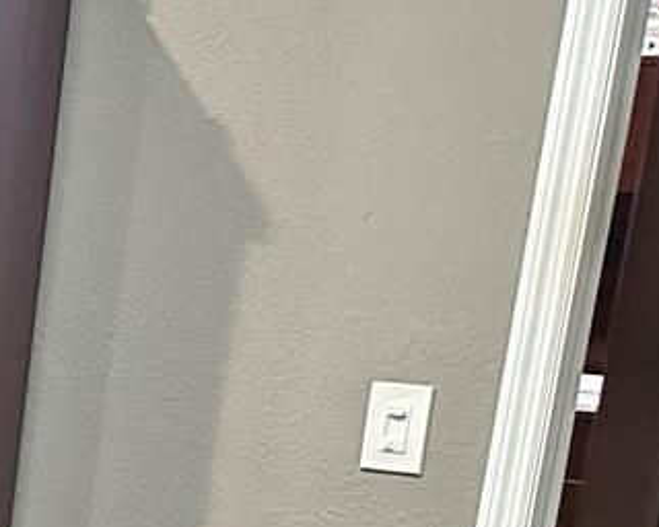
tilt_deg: -16.5
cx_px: -842
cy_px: 739
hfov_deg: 13.1
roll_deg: -0.8
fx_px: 2282
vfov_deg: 12.6
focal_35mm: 117
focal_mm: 6.86
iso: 640
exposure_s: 1/60
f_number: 1.78
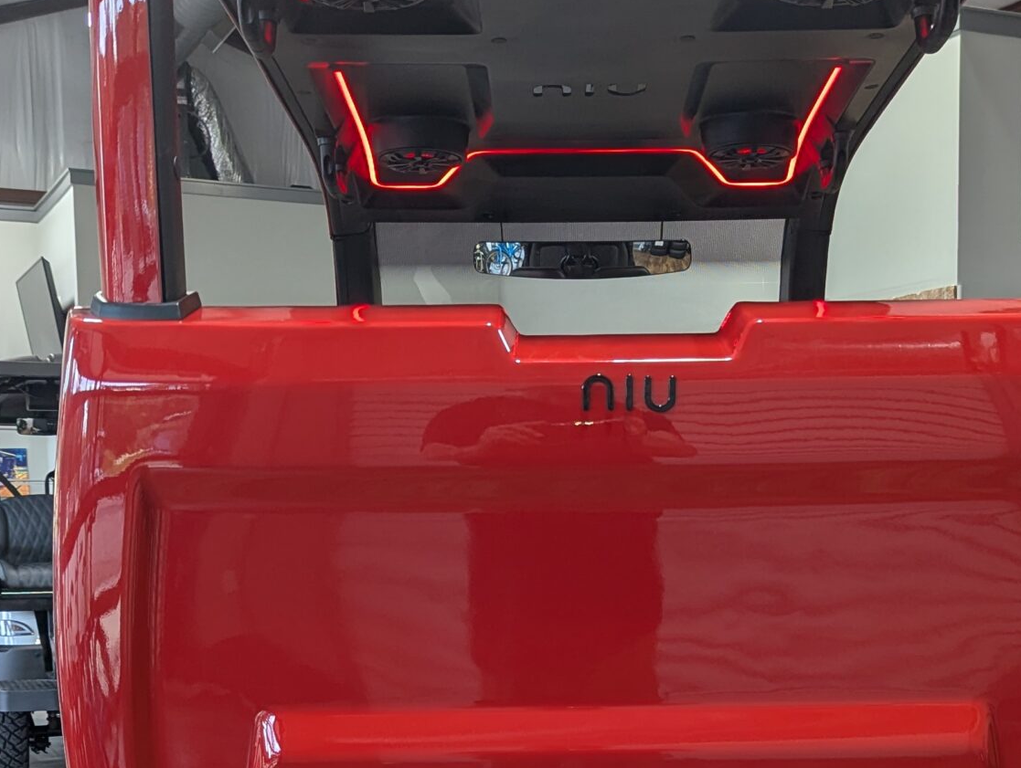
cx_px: 622
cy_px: 671
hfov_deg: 34.7
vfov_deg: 25.9
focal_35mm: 55
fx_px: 1624
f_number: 1.85
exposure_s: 1/66.4
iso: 77
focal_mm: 6.81
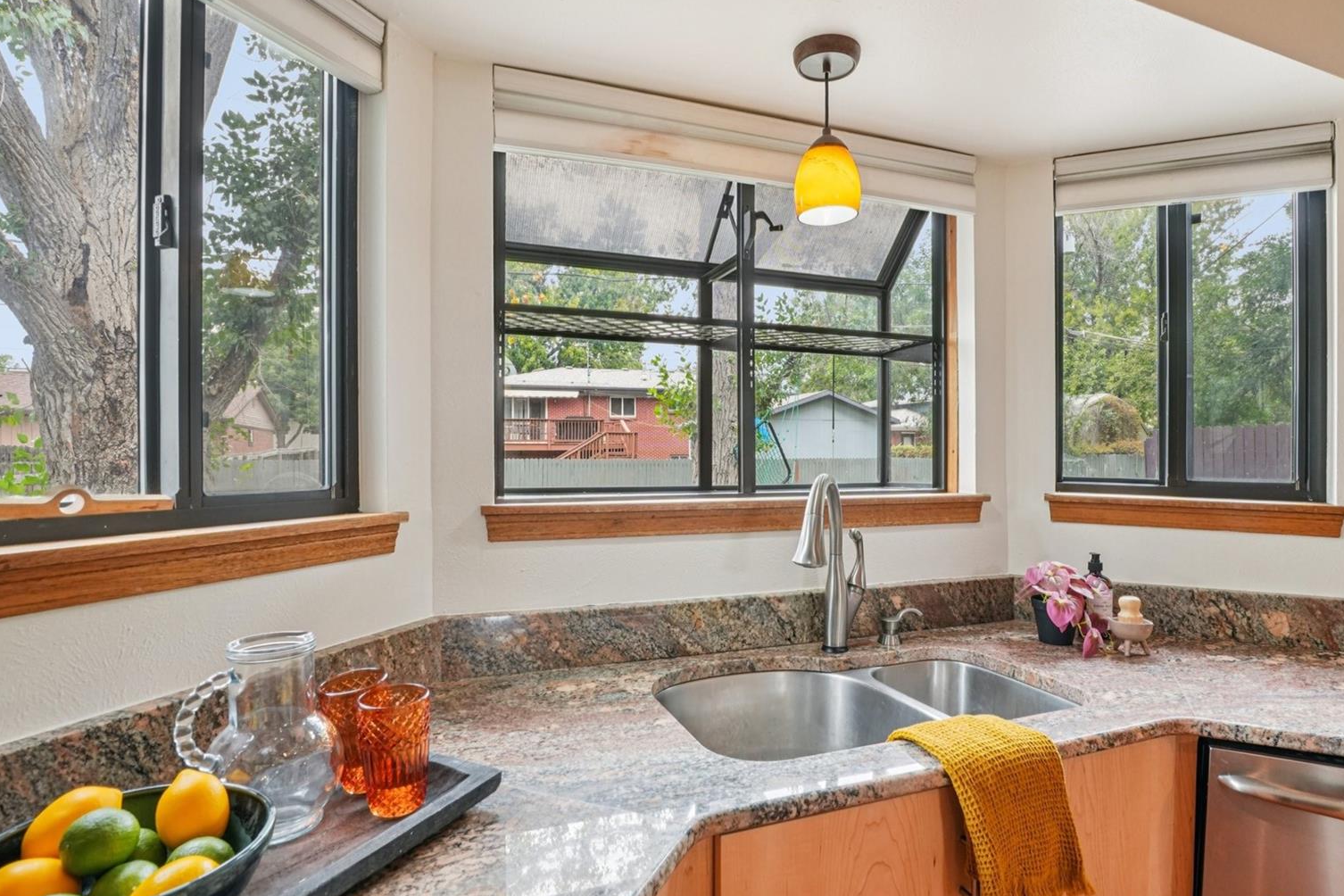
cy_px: 451
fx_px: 654
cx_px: 696
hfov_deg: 91.5
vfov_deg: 68.8
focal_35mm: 18
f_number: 8
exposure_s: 1/30
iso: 250
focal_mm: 11
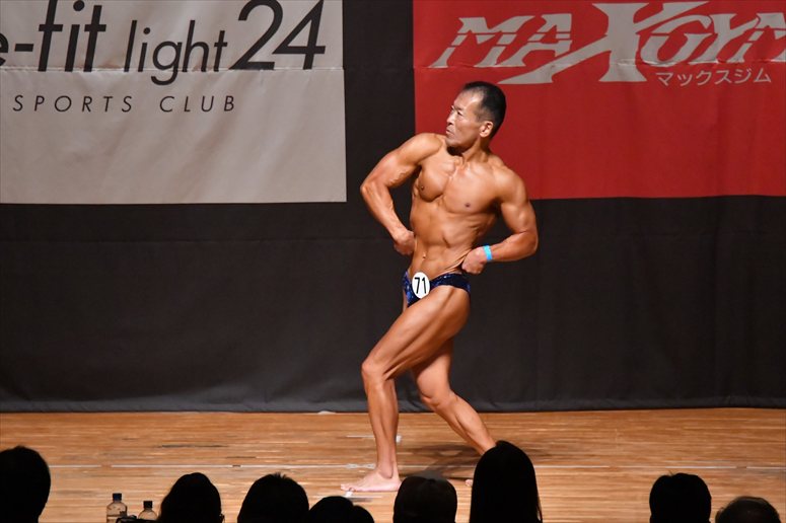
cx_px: 393
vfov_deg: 5.1
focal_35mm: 270
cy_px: 262
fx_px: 5892
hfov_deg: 7.6
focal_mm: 180
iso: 10000
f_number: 5.6
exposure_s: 1/400
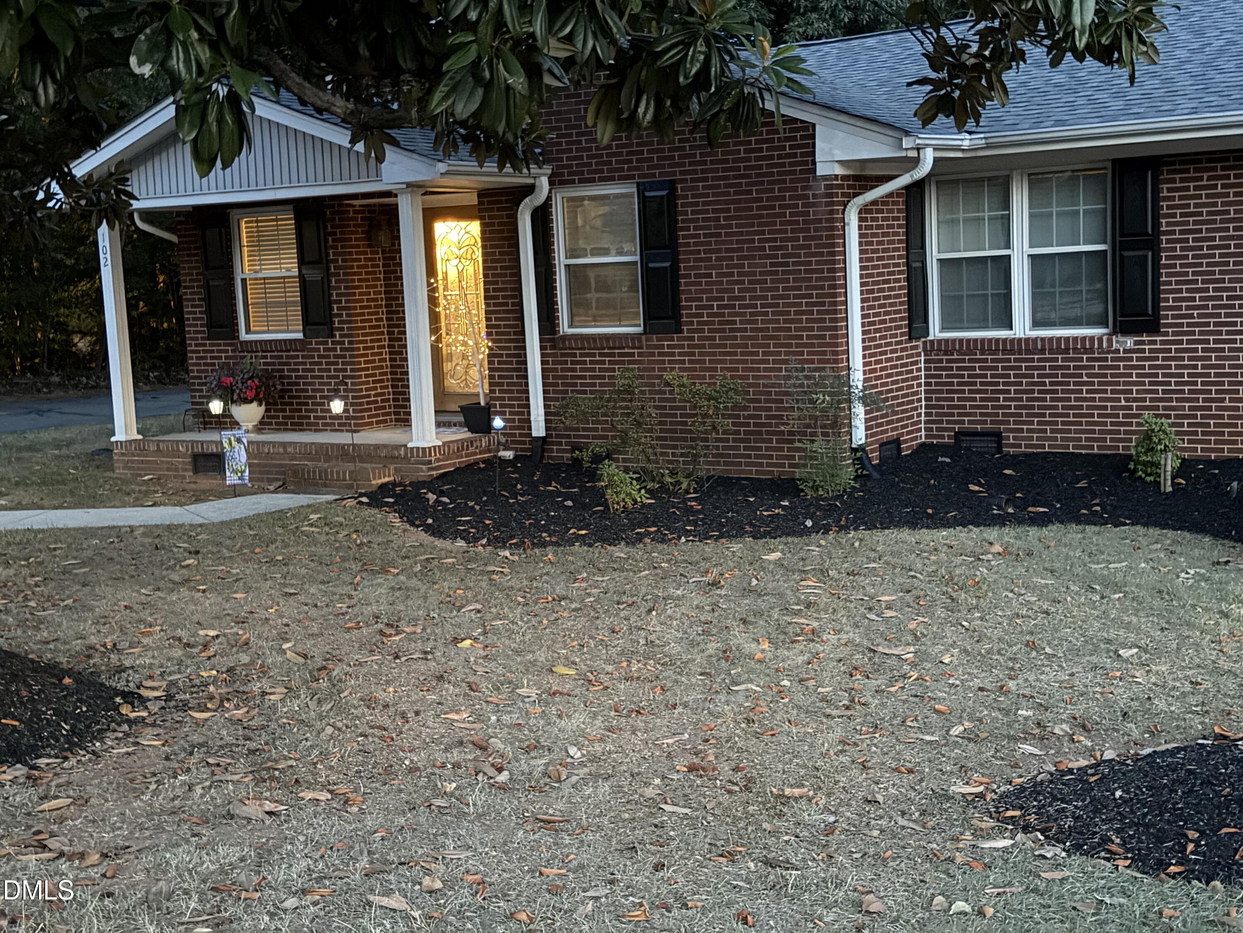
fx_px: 1724
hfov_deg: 39.7
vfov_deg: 30.3
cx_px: 622
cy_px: 466
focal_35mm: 48
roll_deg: +3.3
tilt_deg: -5.9
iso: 800
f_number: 1.78
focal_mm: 6.76
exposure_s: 1/9
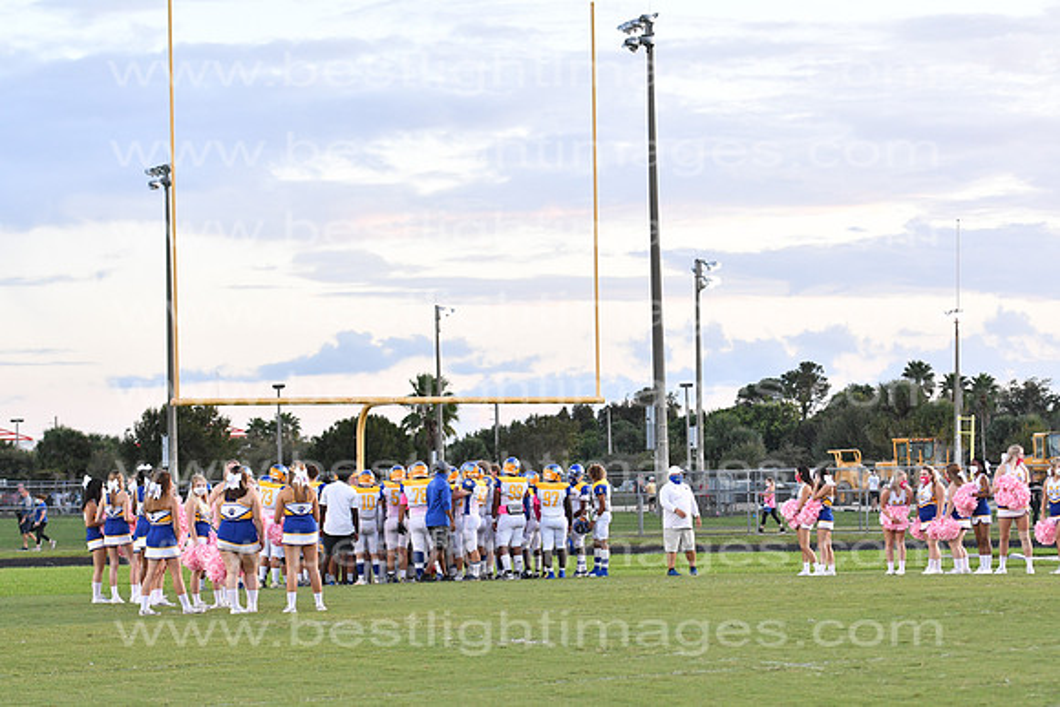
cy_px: 354
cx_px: 530
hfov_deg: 19.5
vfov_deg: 13.0
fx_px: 3092
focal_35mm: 105
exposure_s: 1/800
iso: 1600
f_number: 4
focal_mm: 70
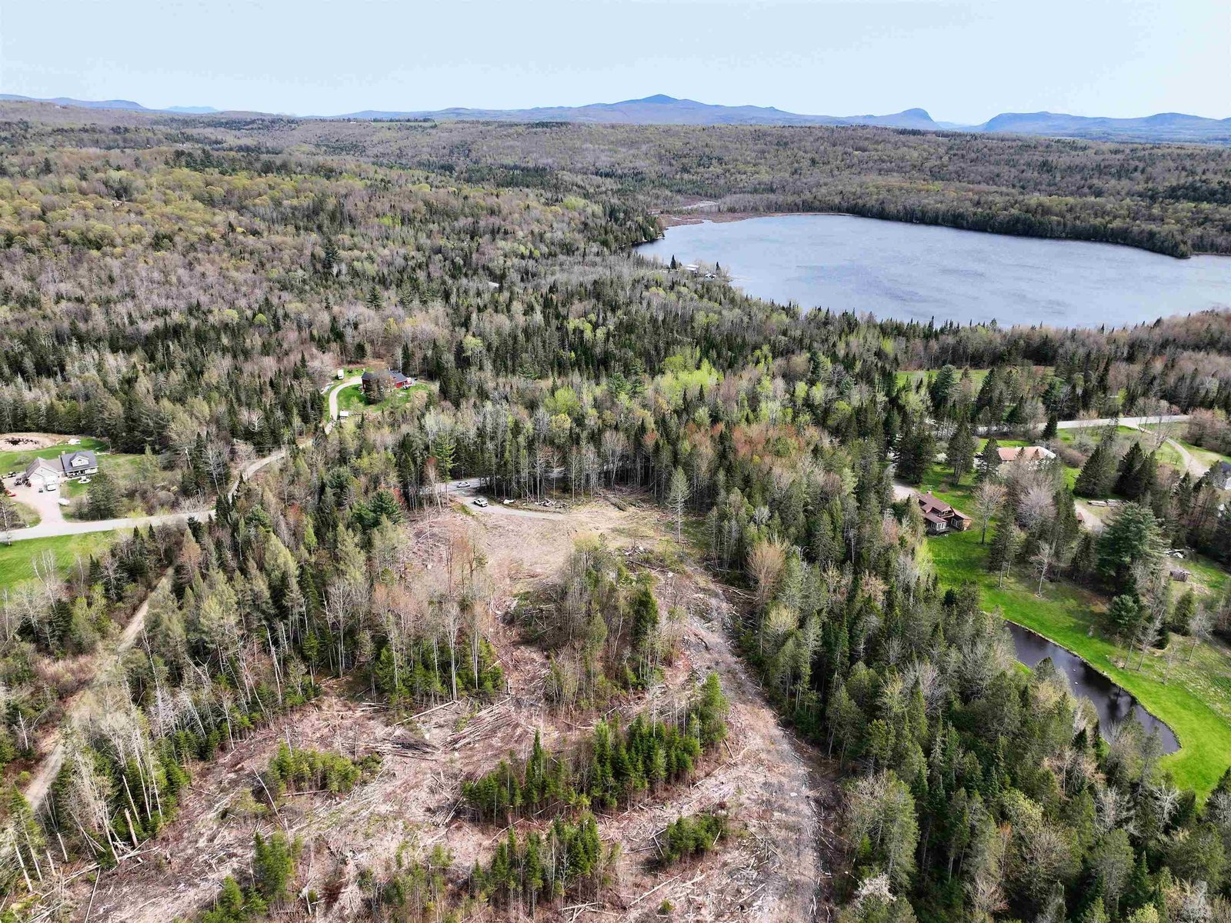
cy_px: 462
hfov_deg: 71.6
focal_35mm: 24
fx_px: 853
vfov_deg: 56.8
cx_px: 616
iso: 190
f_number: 2.8
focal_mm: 12.29
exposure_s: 1/1600
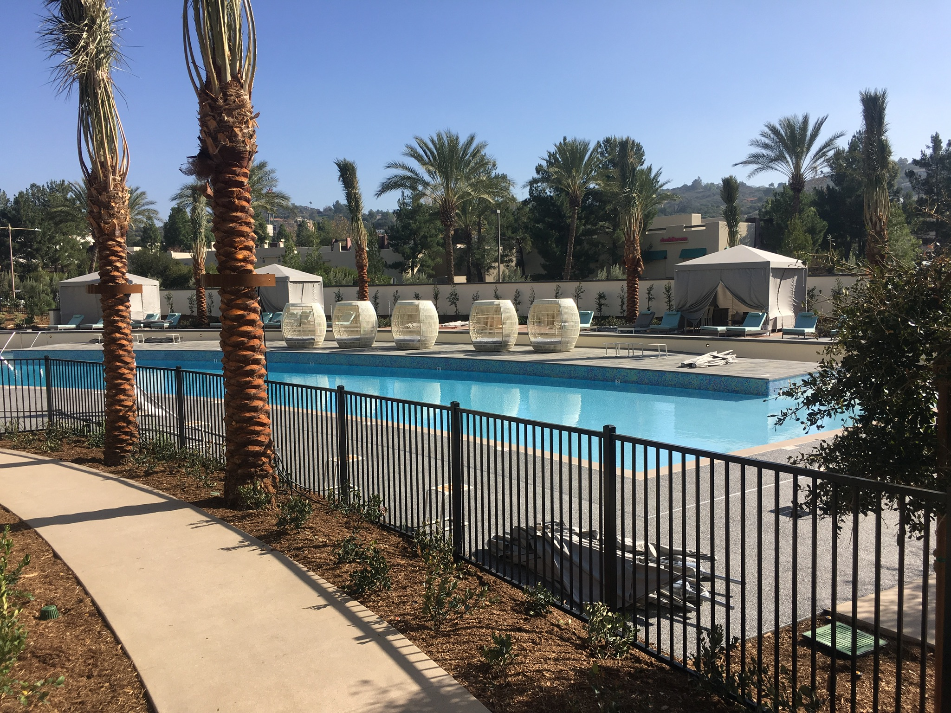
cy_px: 356
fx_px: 797
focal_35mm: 29
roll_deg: +2.8
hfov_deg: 61.7
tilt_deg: -5.0
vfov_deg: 48.2
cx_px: 476
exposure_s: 1/1304
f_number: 2.2
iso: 25
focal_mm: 4.15
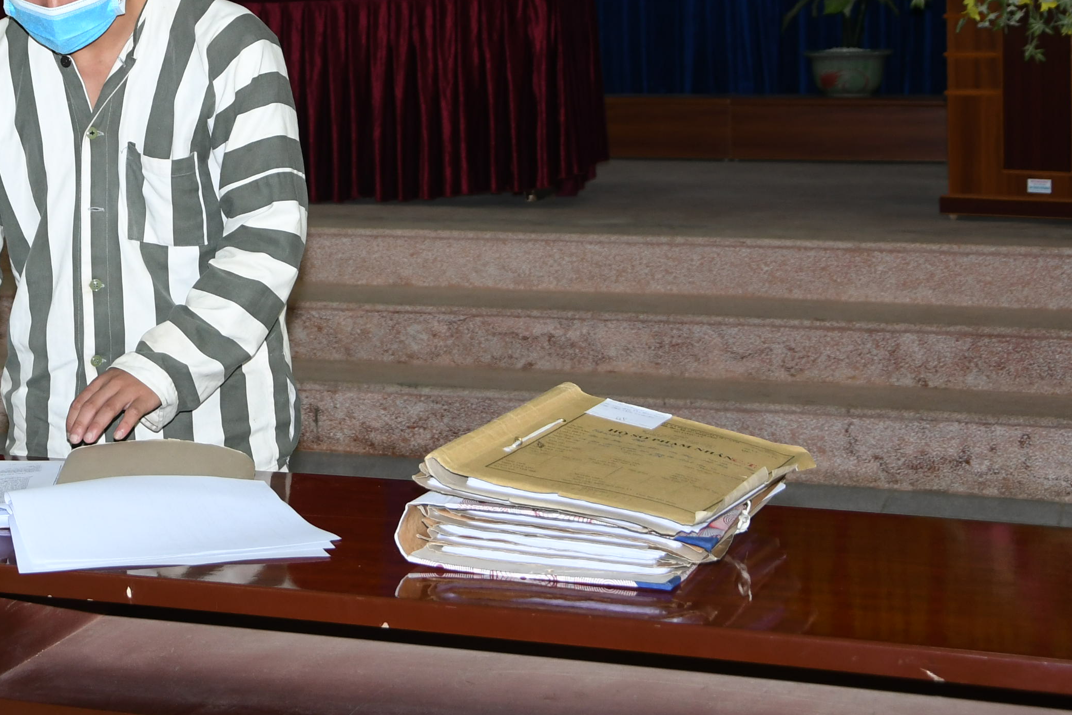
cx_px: 215
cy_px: 14
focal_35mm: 78
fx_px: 2322
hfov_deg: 25.5
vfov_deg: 17.1
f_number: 4.5
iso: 640
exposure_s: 1/200
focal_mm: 26
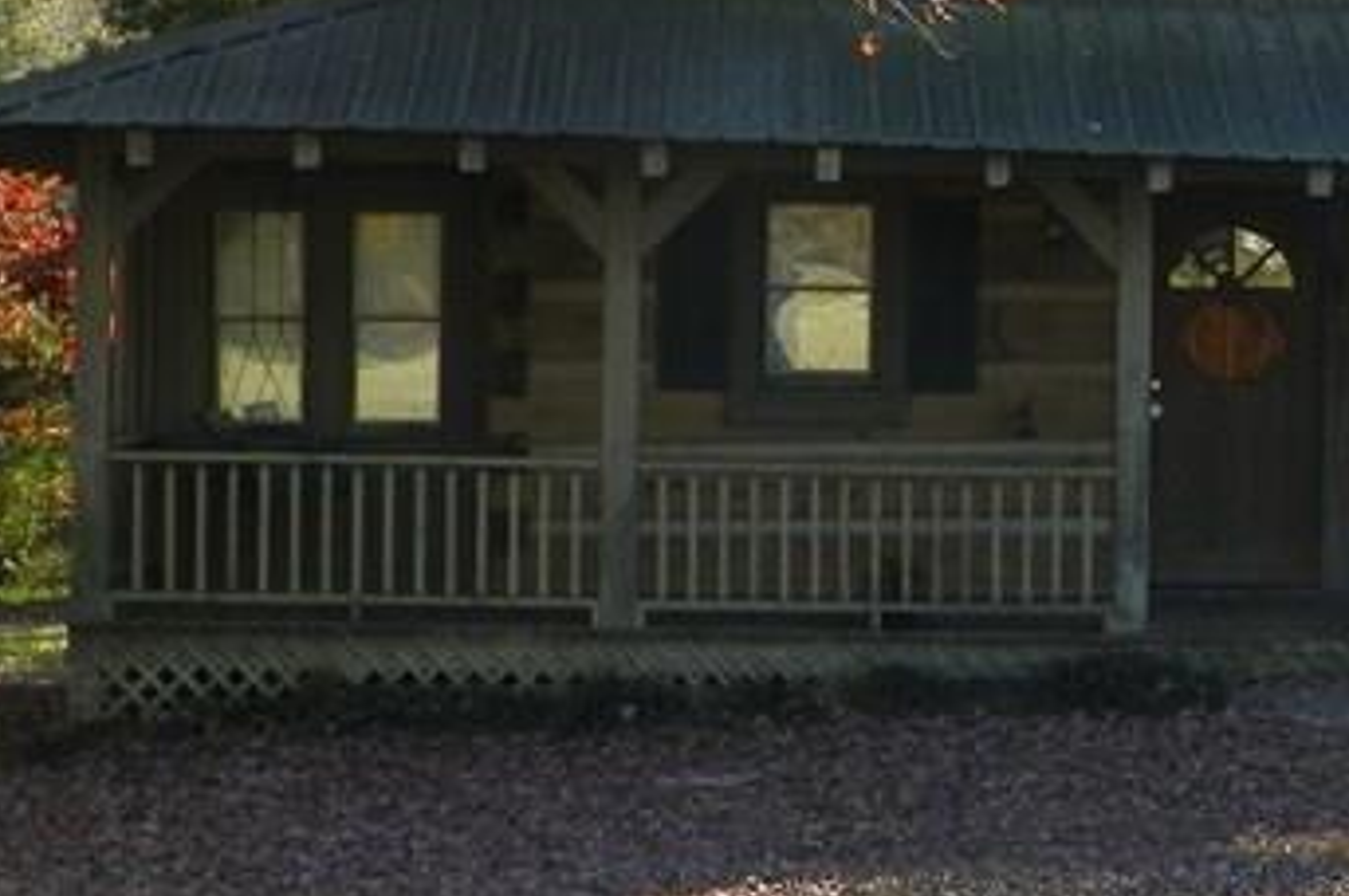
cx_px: 1290
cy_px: 338
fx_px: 4305
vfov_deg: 11.9
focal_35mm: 115
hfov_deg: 17.5
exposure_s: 1/250
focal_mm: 6.6
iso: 64
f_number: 4
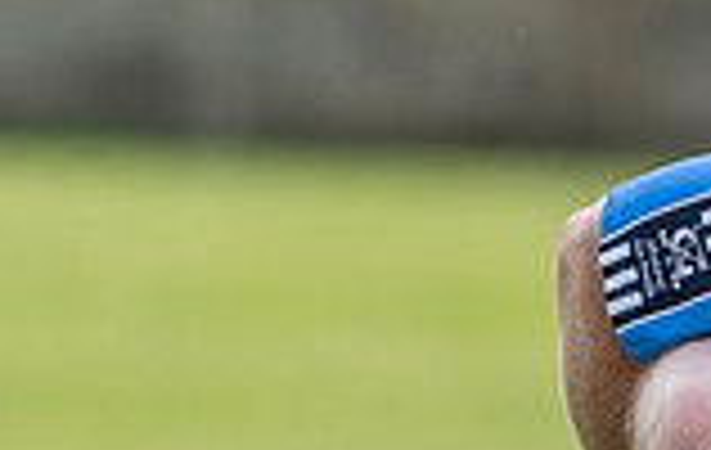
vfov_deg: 0.7
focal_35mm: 1954
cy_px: 498
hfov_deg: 1.1
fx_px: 37998
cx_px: 1213
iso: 160
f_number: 2.8
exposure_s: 1/1600
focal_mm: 300
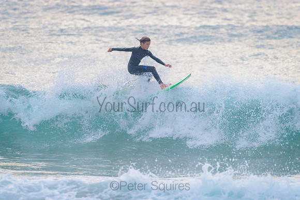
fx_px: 5111
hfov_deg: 3.4
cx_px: 145
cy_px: 98
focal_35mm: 613
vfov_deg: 2.2
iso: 640
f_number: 5.6
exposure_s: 1/1250
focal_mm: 500
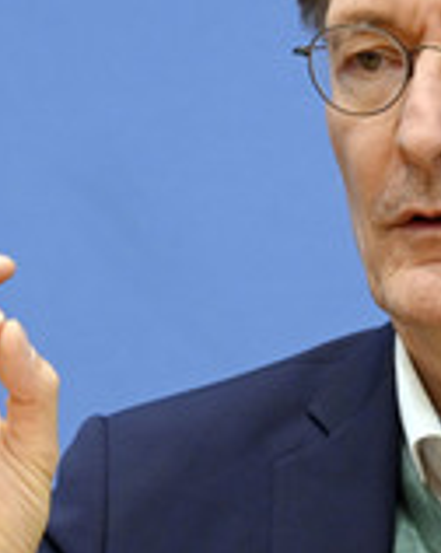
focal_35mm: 300
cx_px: 418
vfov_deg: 6.5
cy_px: 270
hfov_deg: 5.1
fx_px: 4904
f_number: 6.3
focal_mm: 112
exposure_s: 1/400
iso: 4000
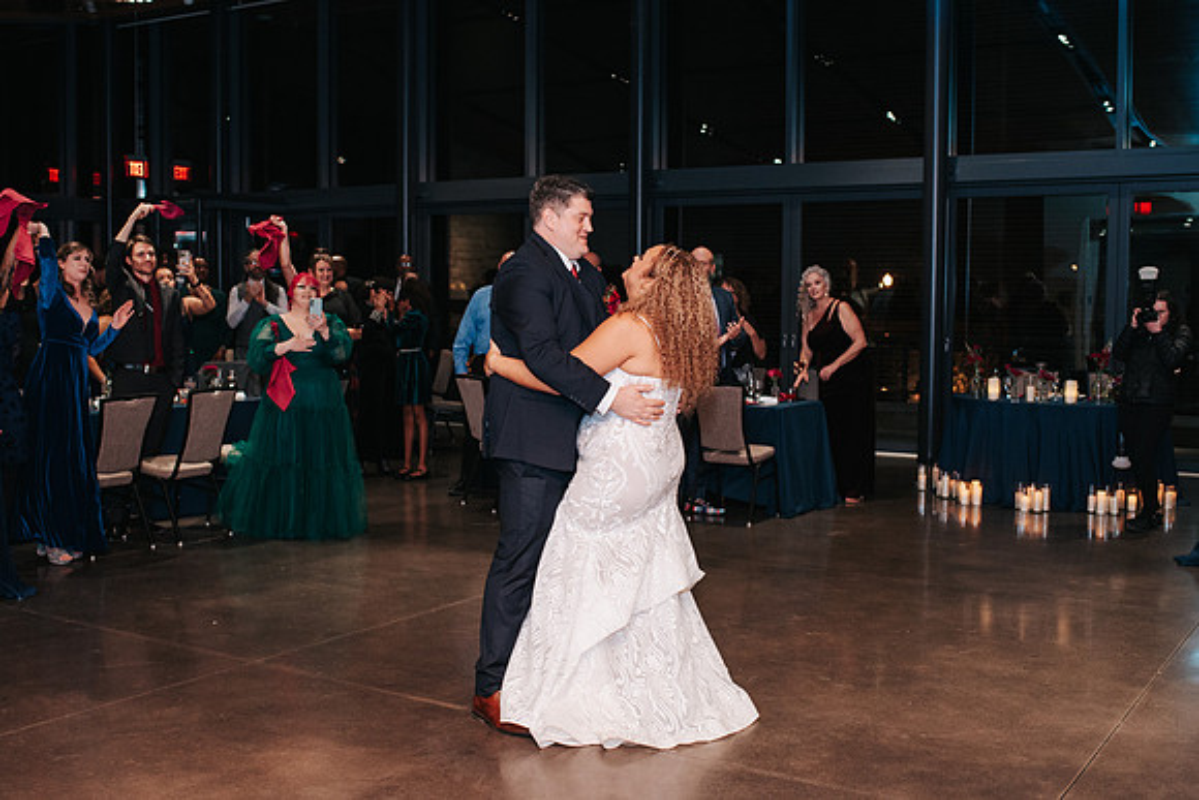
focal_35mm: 42
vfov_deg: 32.3
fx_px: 1383
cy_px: 383
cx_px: 565
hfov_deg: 46.9
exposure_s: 1/200
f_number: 2.8
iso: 1000
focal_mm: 35
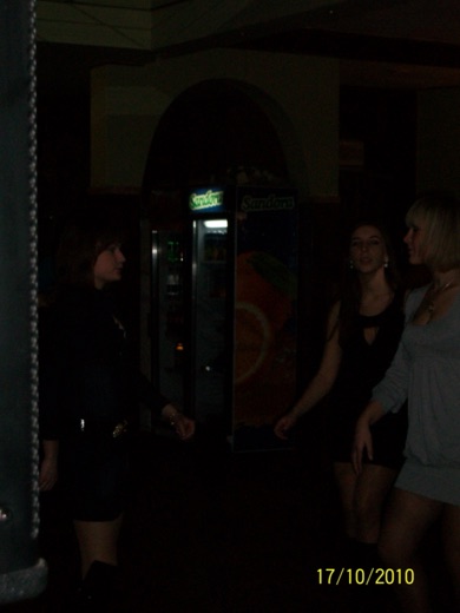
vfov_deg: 23.8
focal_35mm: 82
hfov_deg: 18.0
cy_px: 306
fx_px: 1453
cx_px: 230
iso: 160
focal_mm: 13.7
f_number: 4.6
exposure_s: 1/80
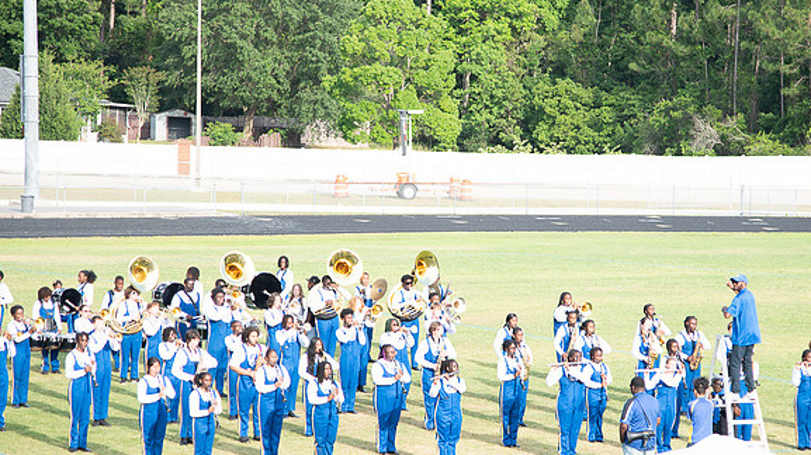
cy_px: 275
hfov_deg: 13.5
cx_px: 471
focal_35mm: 159
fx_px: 3418
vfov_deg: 7.6
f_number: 4
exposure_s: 1/200
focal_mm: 105
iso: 100
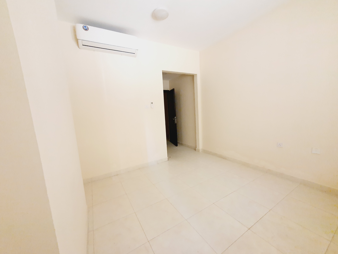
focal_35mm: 13
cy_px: 127
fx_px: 127
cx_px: 169
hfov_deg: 106.2
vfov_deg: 89.9
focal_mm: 1.8
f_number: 2.2
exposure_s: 1/30
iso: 640
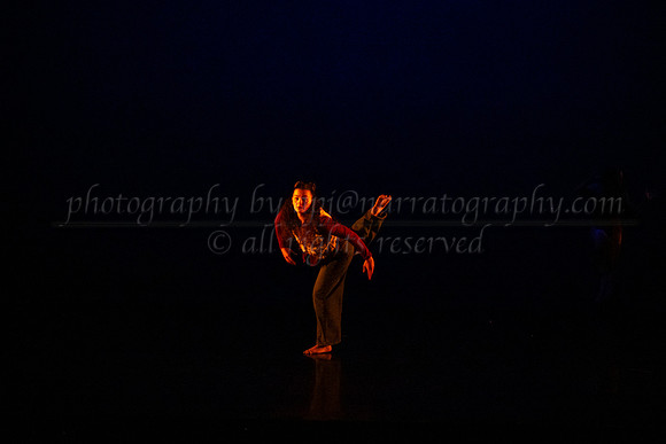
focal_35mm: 95
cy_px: 228
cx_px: 347
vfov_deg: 14.3
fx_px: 1766
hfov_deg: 21.4
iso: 3200
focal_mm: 75
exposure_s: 1/250
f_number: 2.8
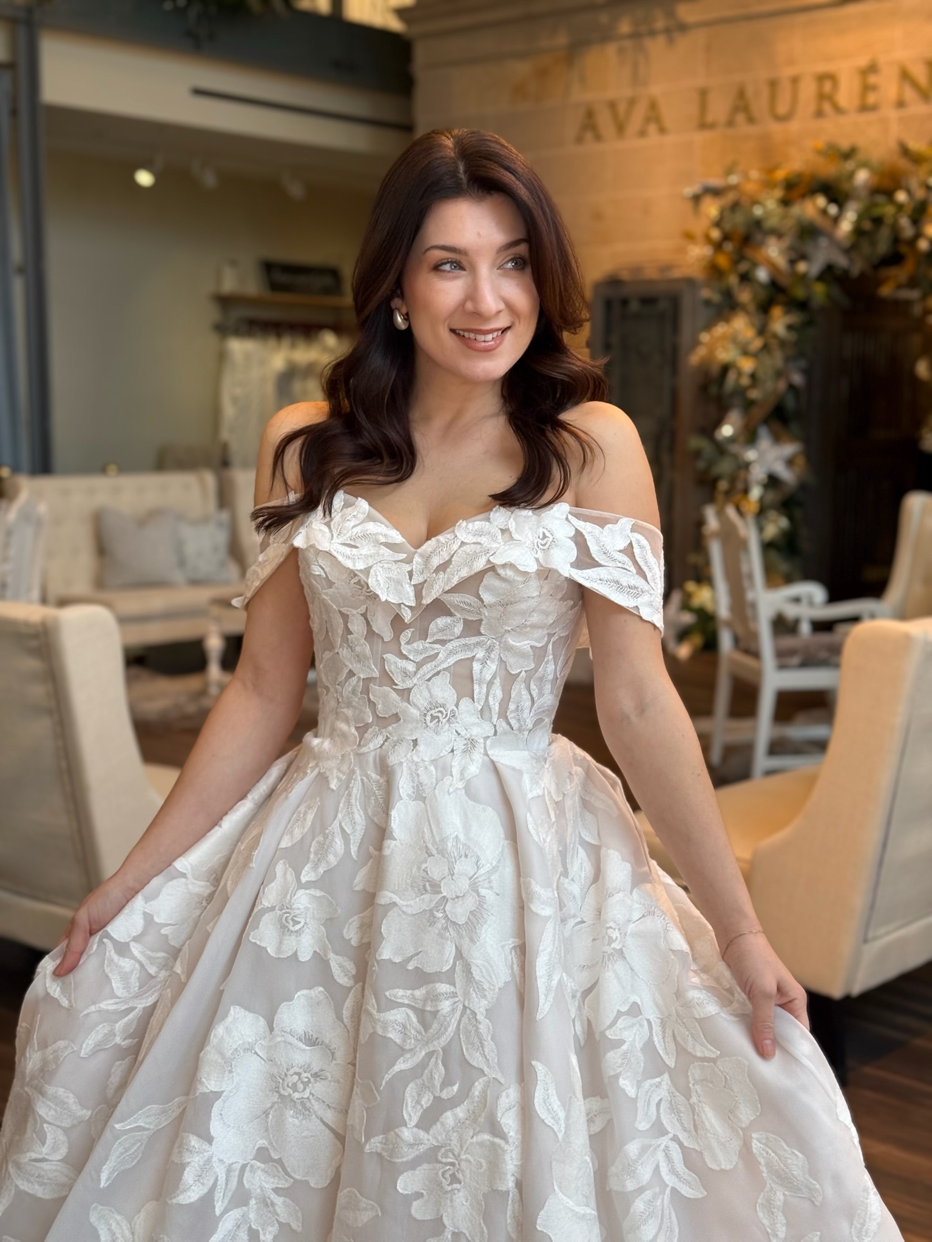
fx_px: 1723
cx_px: 466
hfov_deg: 30.3
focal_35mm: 48
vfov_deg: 39.7
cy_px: 621
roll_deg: -1.5
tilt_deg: -6.9
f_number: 1.78
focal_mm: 6.76
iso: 64
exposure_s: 1/191
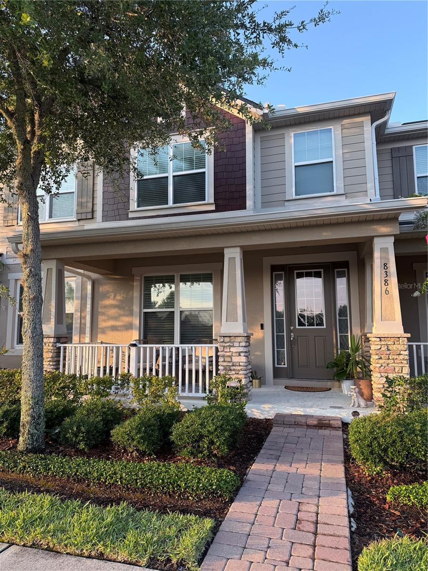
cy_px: 286
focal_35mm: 24
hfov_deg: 56.8
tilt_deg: +7.3
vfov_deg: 71.6
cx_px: 214
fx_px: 396
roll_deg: -0.3
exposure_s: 1/367
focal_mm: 6.76
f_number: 1.78
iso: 80
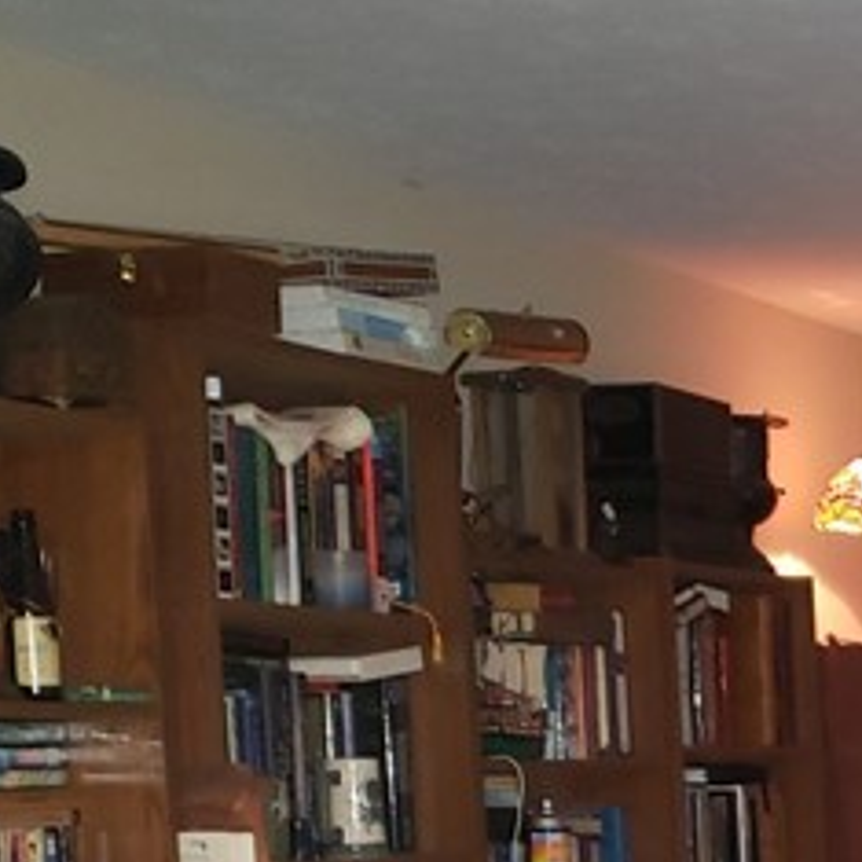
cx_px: 1280
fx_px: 2817
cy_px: 1100
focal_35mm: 100
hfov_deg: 16.0
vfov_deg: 16.5
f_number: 1.5
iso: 200
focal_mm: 4.3
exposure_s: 1/10
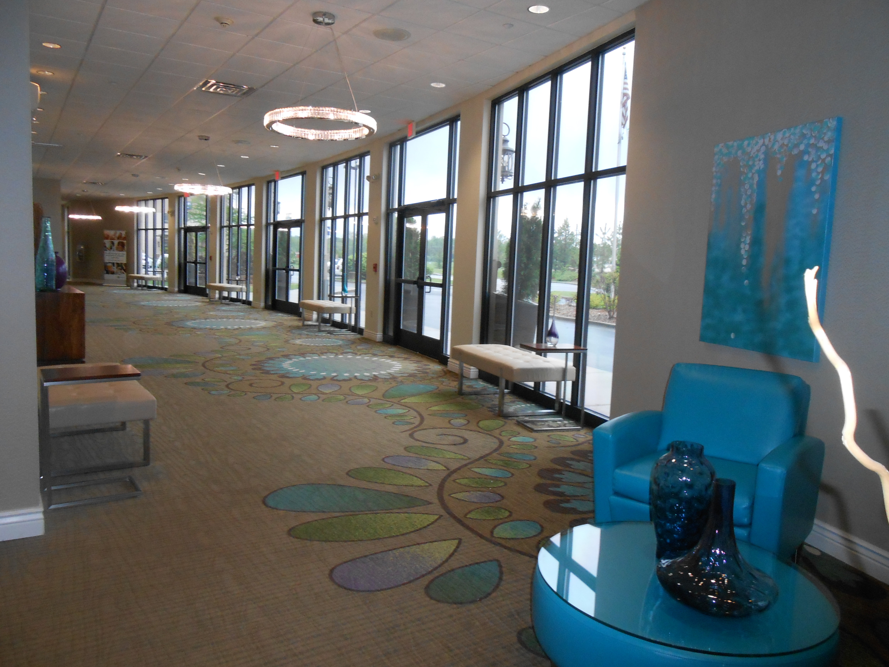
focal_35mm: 26
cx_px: 444
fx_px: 668
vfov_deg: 53.1
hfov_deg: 67.3
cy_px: 334
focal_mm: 4.6
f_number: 3.5
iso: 320
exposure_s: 1/25
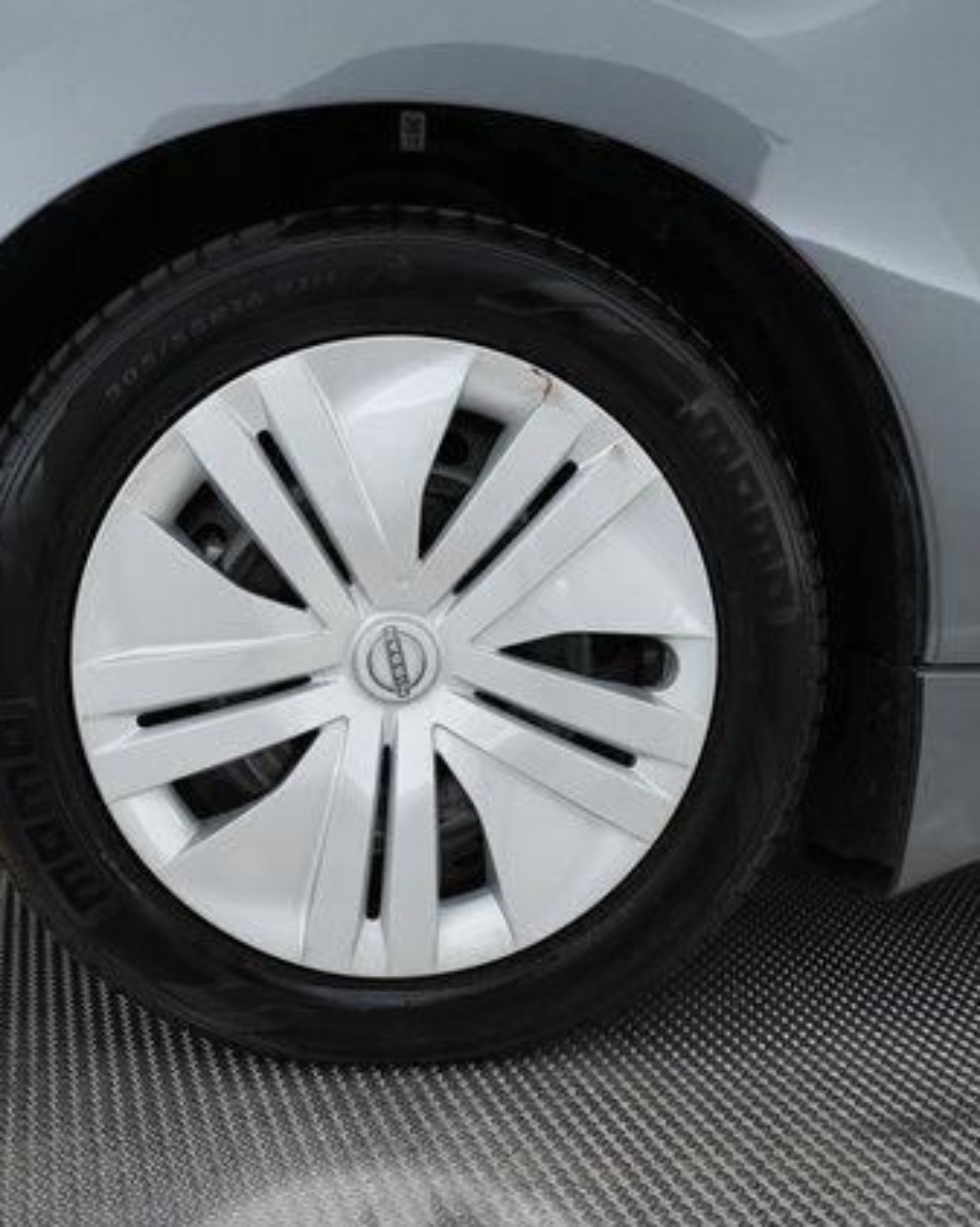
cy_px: 611
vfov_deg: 49.1
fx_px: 1343
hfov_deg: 39.8
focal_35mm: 37
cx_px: 355
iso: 320
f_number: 2.8
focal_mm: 26
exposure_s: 1/30
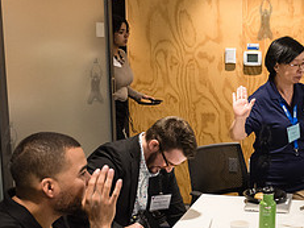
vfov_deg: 22.9
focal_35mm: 64
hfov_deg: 29.1
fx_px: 562
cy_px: 126
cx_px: 270
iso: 2500
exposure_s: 1/250
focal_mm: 24
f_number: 4.5
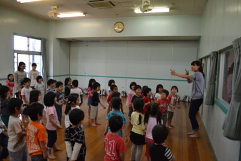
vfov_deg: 48.0
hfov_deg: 67.4
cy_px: 80
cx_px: 120
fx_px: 181
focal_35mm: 27
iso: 2500
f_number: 3.5
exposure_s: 1/500
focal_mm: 18
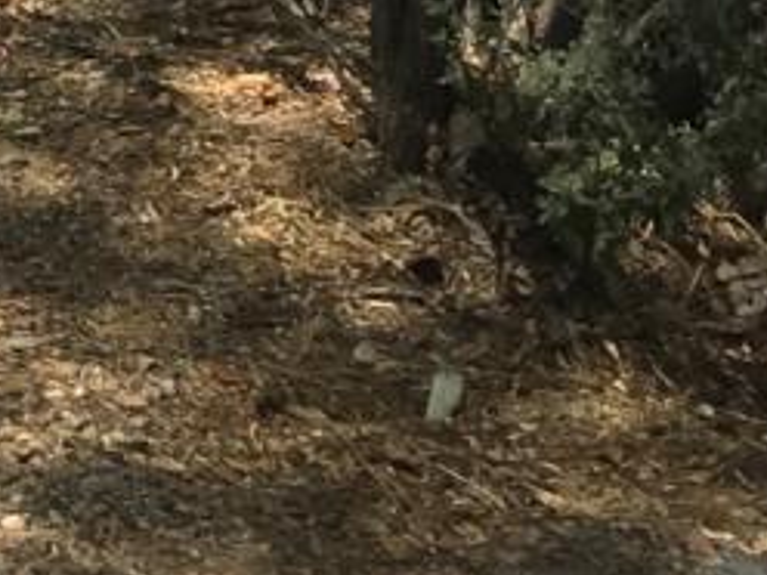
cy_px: -1416
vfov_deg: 5.7
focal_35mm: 234
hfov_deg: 7.5
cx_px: -1466
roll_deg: -0.7
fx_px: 5185
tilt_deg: -4.3
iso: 25
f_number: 2.2
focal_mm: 4.15
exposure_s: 1/810
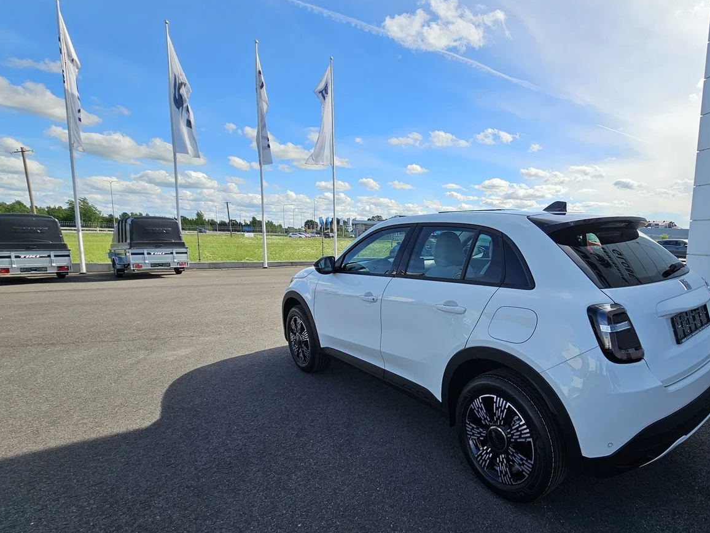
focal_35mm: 18
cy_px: 294
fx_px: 369
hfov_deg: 85.3
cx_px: 462
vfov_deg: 71.4
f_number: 2.2
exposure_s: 1/1785
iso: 50
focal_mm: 2.2
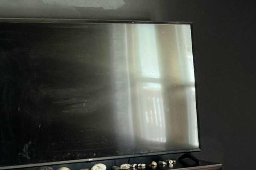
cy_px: 205
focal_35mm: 120
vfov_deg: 11.2
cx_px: 458
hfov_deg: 14.9
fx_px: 853
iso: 160
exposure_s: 1/120
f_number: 1.78
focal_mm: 6.76
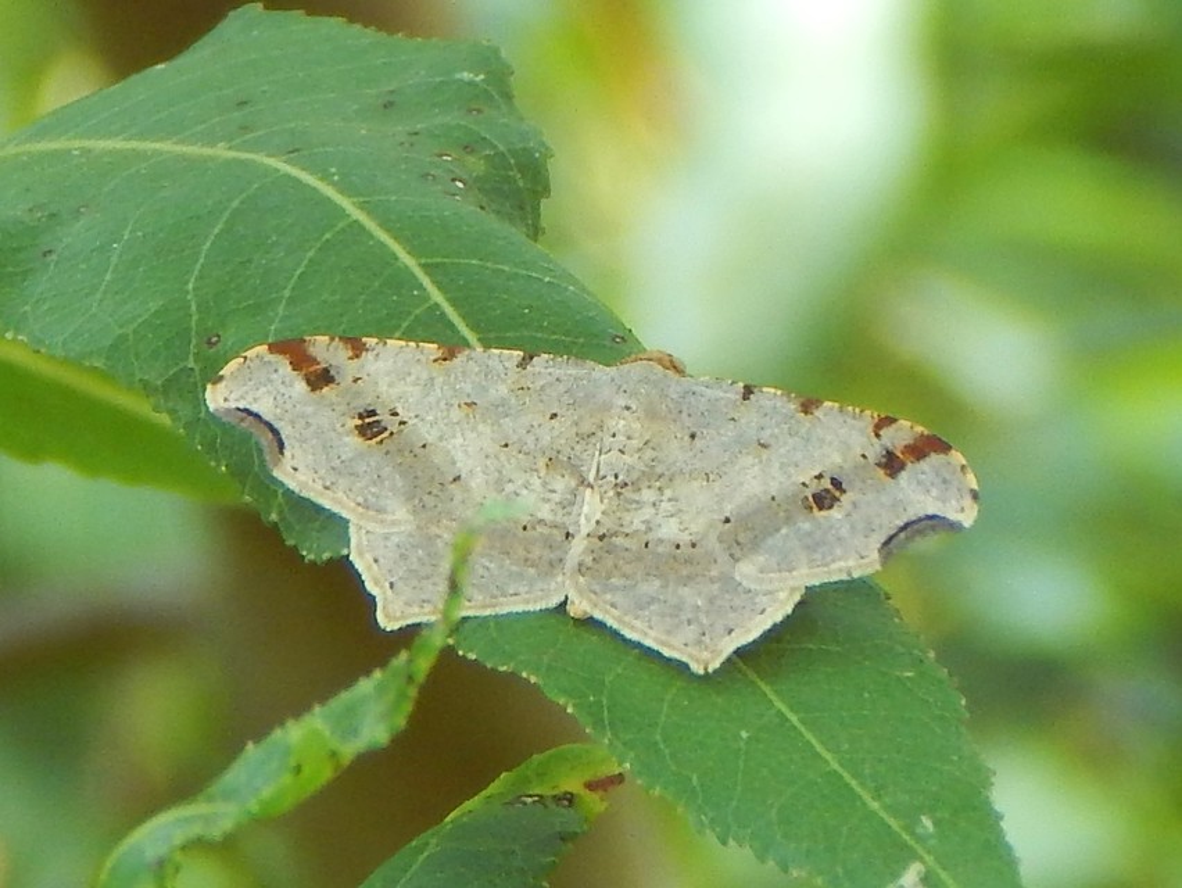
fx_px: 8541
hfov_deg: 7.9
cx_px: 591
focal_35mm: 250
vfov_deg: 6.0
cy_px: 444
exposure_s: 1/30
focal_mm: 44.9
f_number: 5.6
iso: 140
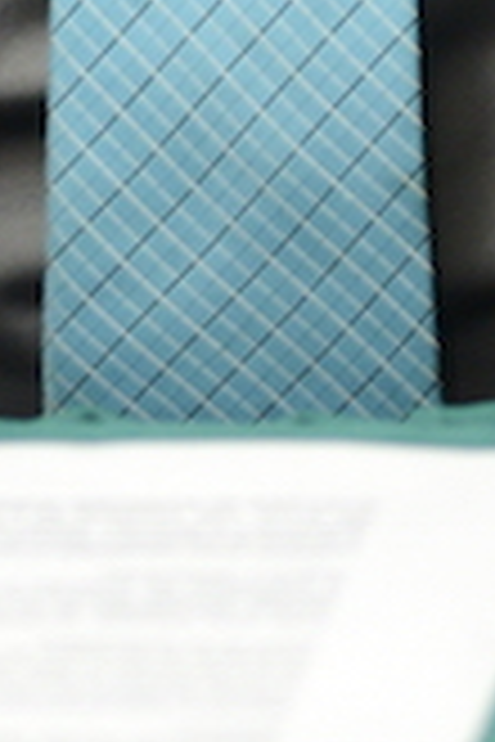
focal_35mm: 556
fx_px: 11467
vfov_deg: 3.6
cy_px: -1201
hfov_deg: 2.5
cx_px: 232
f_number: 3.2
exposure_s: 1/125
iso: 1250
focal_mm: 85
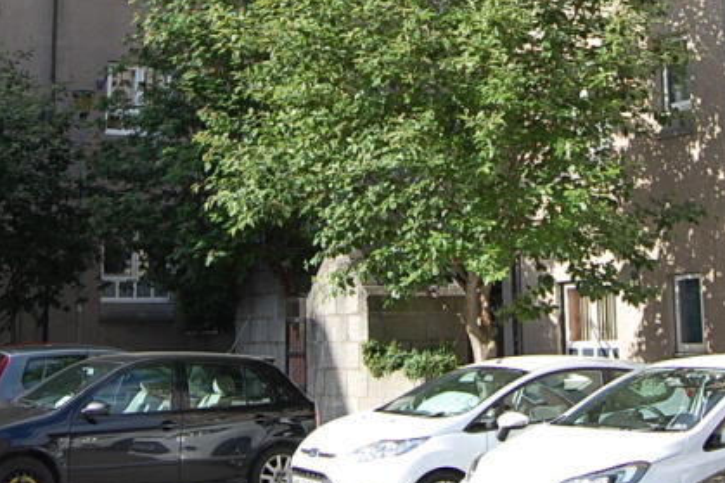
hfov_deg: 30.4
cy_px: 44
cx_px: 439
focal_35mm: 66
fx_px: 1329
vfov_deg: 20.2
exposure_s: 1/500
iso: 250
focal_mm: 18
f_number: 5.6
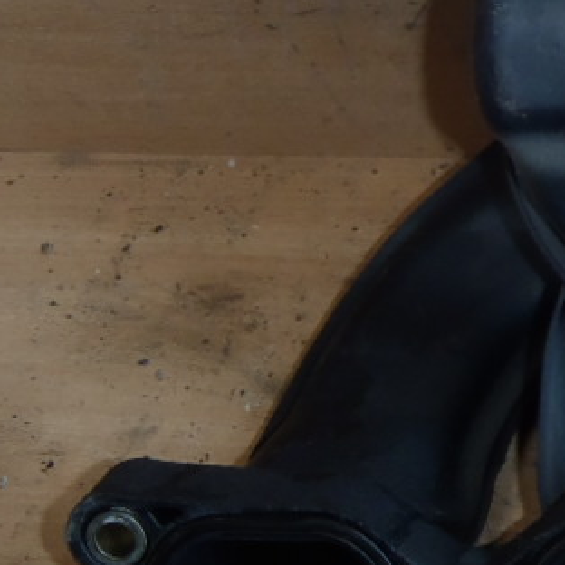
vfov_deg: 12.6
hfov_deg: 11.5
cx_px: 1114
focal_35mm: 138
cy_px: 114
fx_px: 2548
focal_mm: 6.83
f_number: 4.6
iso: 100
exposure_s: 1/40
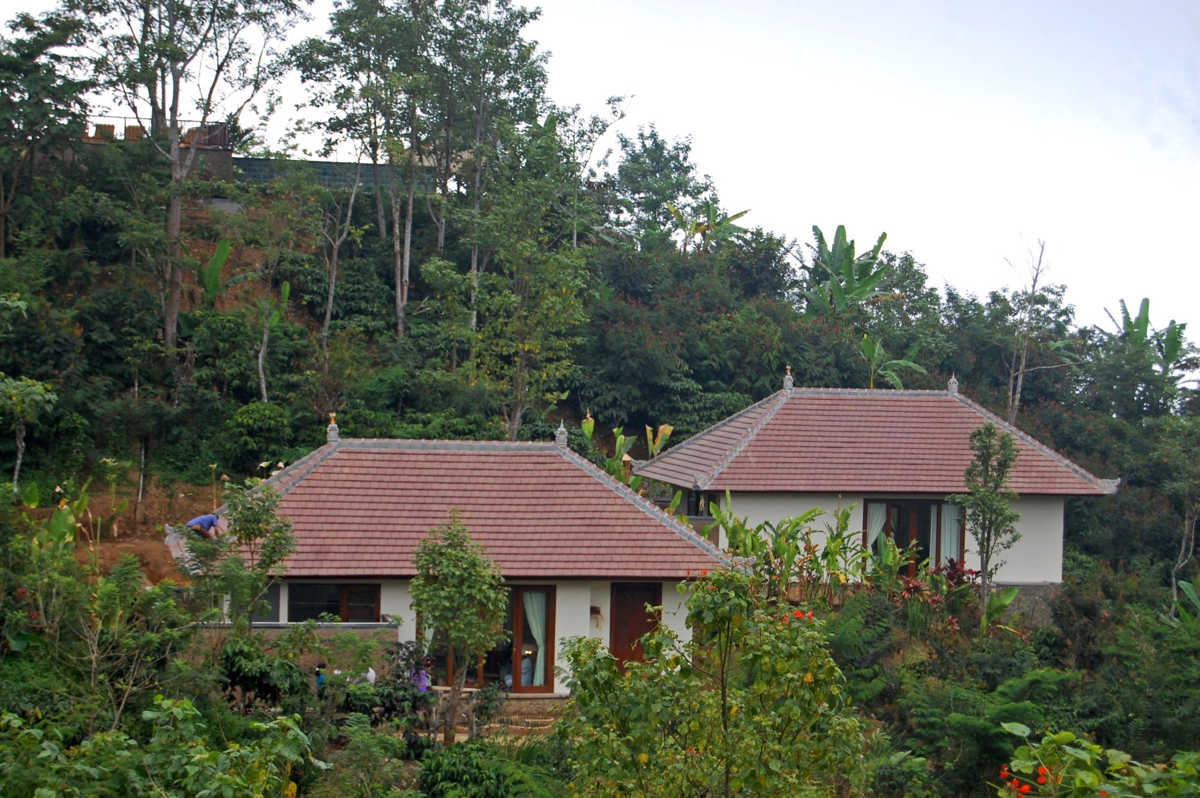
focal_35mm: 82
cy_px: 399
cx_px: 600
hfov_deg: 24.6
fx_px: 2748
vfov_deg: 16.5
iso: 400
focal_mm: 55
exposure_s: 1/125
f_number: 5.6
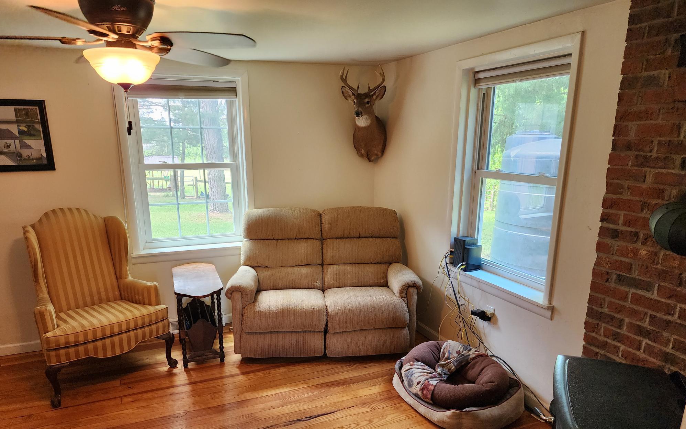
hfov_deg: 72.5
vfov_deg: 49.0
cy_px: 258
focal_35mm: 25
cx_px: 336
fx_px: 467
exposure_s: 1/120
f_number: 1.8
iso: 250
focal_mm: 6.4
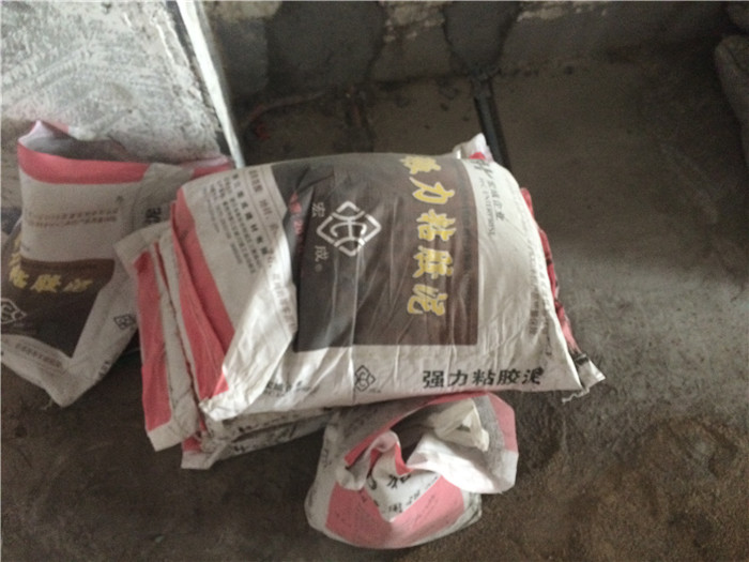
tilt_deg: -71.7
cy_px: 281
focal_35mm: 29
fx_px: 627
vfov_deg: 48.2
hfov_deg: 61.7
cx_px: 374
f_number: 2.2
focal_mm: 4.15
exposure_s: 1/15
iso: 320
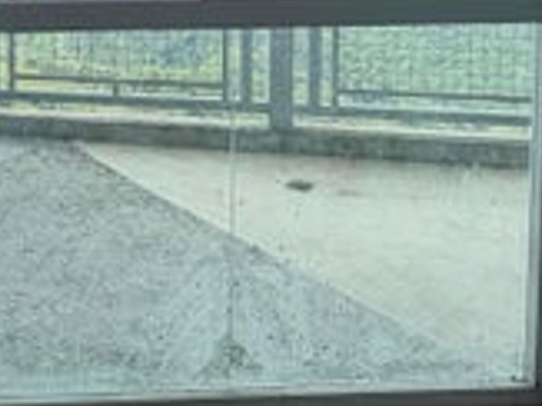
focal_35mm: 55
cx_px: -70
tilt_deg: -3.9
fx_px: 861
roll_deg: -0.4
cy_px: -140
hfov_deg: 30.8
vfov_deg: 23.1
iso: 40
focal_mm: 2.22
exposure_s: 1/514
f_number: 2.2
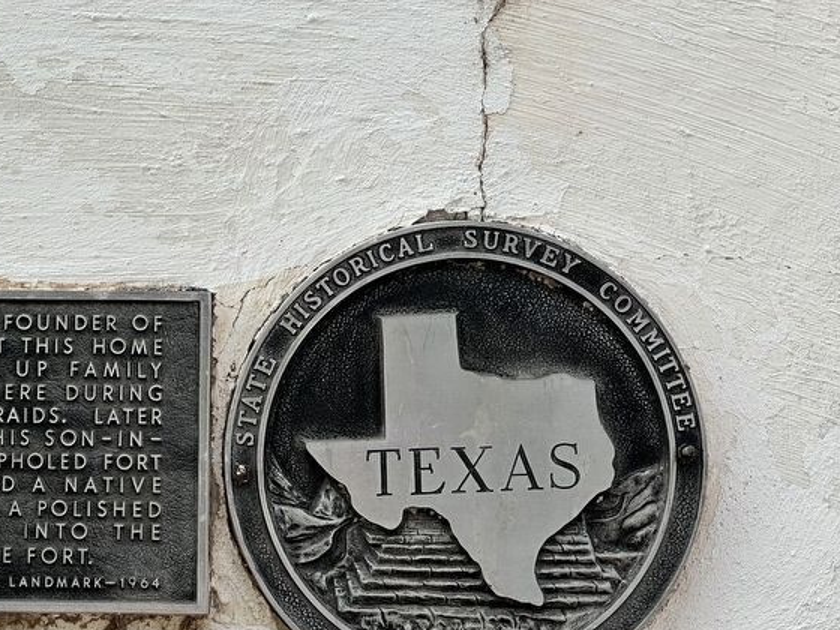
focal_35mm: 110
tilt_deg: +3.1
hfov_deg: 17.8
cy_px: 422
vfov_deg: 13.4
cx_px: 243
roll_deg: +0.2
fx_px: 2669
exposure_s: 1/309
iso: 32
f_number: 2.8
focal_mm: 9
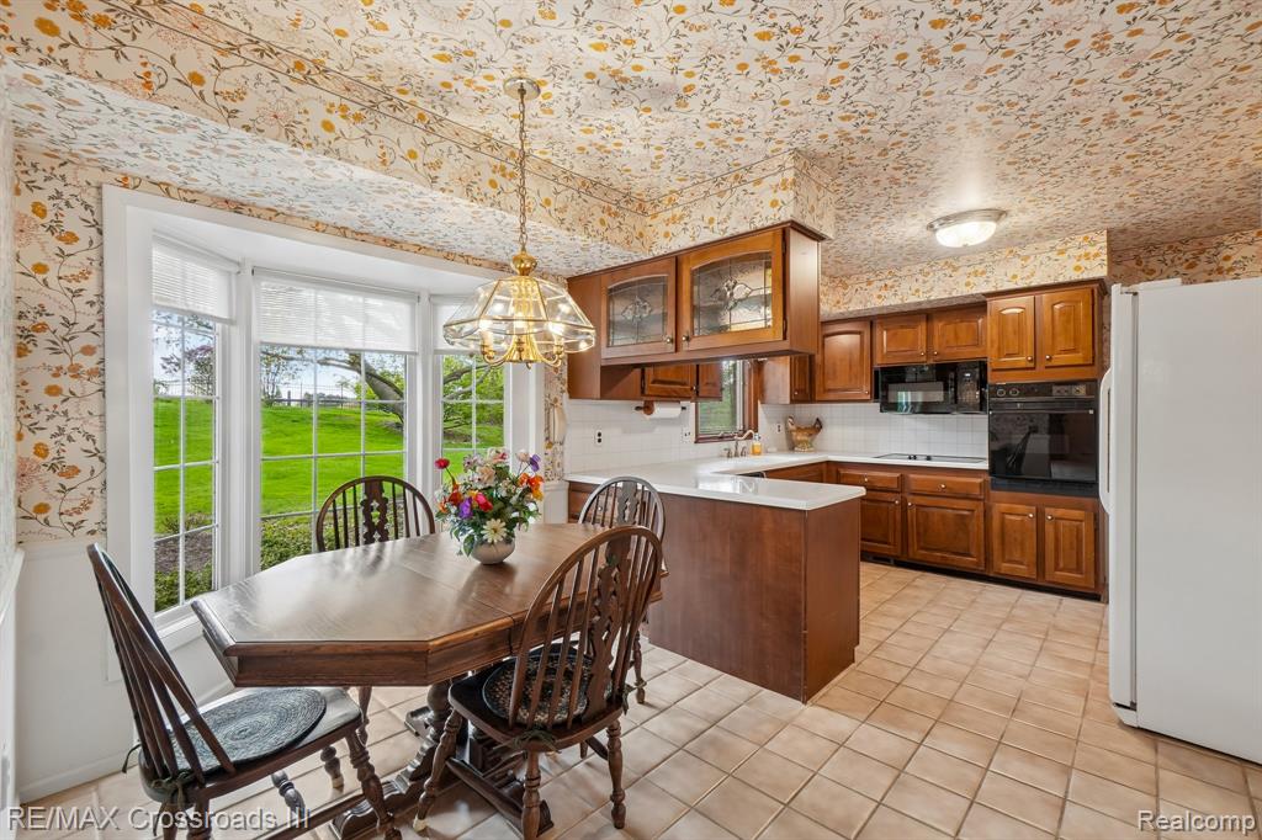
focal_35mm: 15
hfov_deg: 100.4
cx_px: 631
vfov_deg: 77.3
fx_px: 526
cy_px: 420
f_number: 8
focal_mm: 10
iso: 400
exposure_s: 1/20
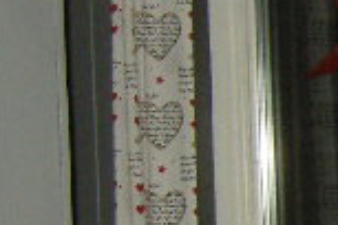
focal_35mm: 243
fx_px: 2281
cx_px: 1014
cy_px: 415
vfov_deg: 5.6
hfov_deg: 7.5
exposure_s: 1/60
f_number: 2.7
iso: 198
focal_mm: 7.5
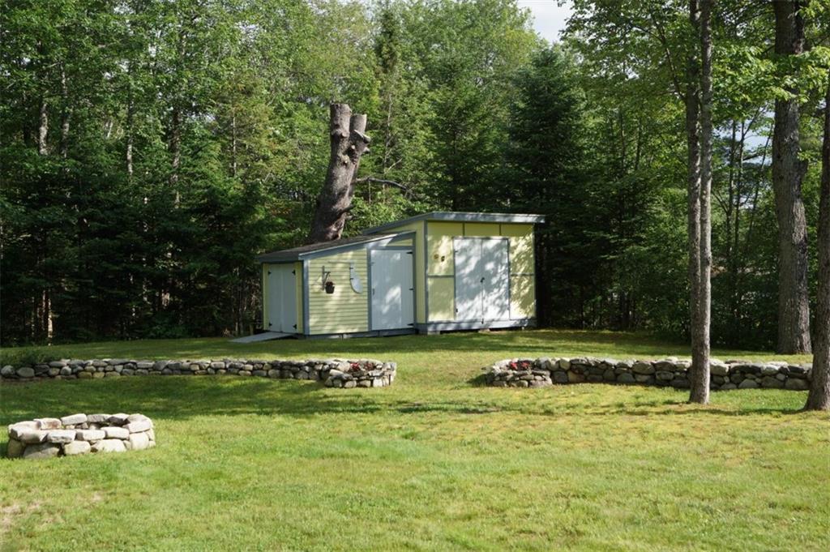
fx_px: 898
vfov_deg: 34.2
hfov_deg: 49.6
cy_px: 276
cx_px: 415
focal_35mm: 39
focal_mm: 26
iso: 100
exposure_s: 1/200
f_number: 8
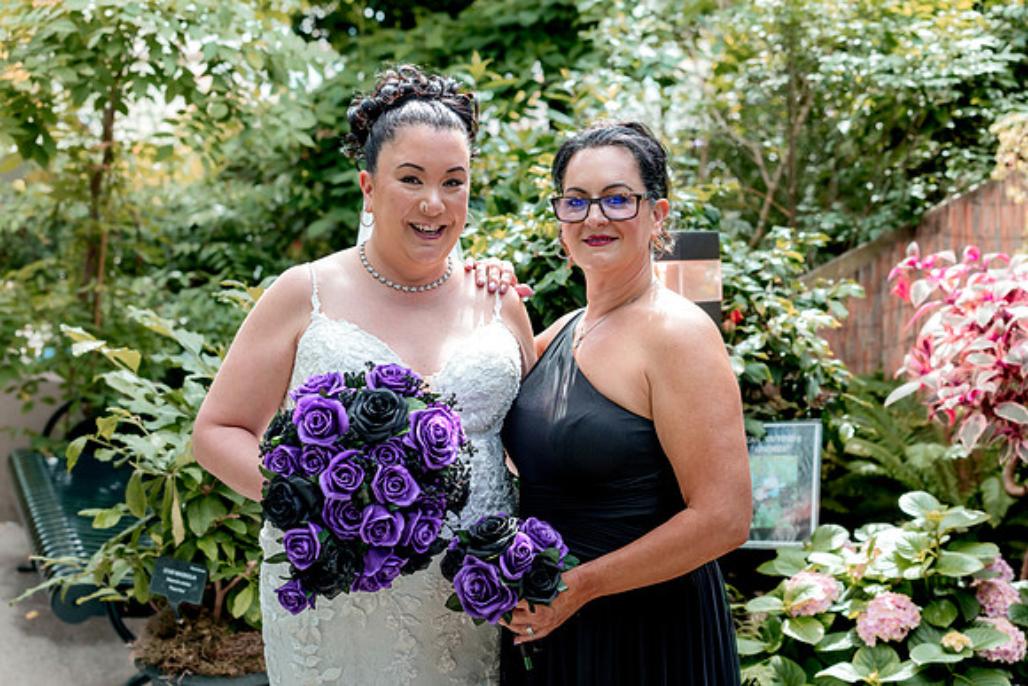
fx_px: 1428
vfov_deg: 27.0
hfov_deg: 39.6
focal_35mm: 50
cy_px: 343
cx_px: 514
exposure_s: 1/640
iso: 640
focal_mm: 50
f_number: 3.5
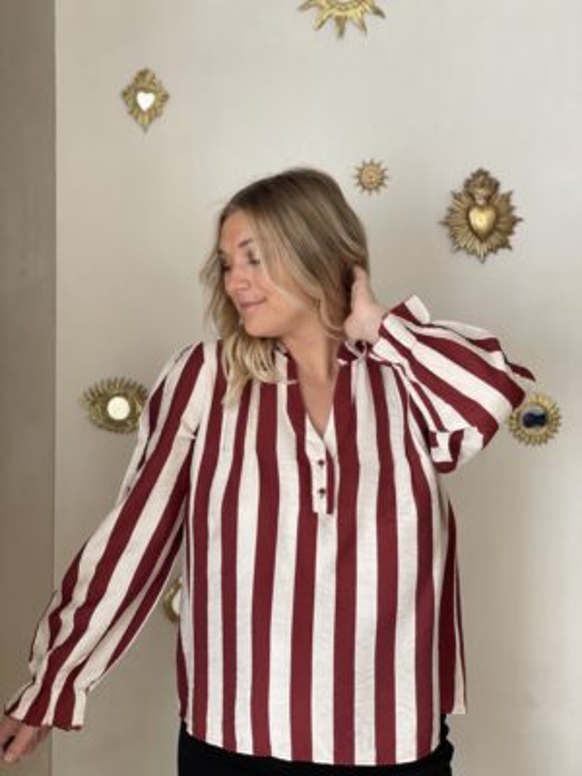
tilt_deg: -1.1
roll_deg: +0.0
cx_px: 291
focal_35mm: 52
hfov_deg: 28.0
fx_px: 1166
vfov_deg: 36.8
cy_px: 388
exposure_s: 1/122
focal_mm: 6
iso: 40
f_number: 2
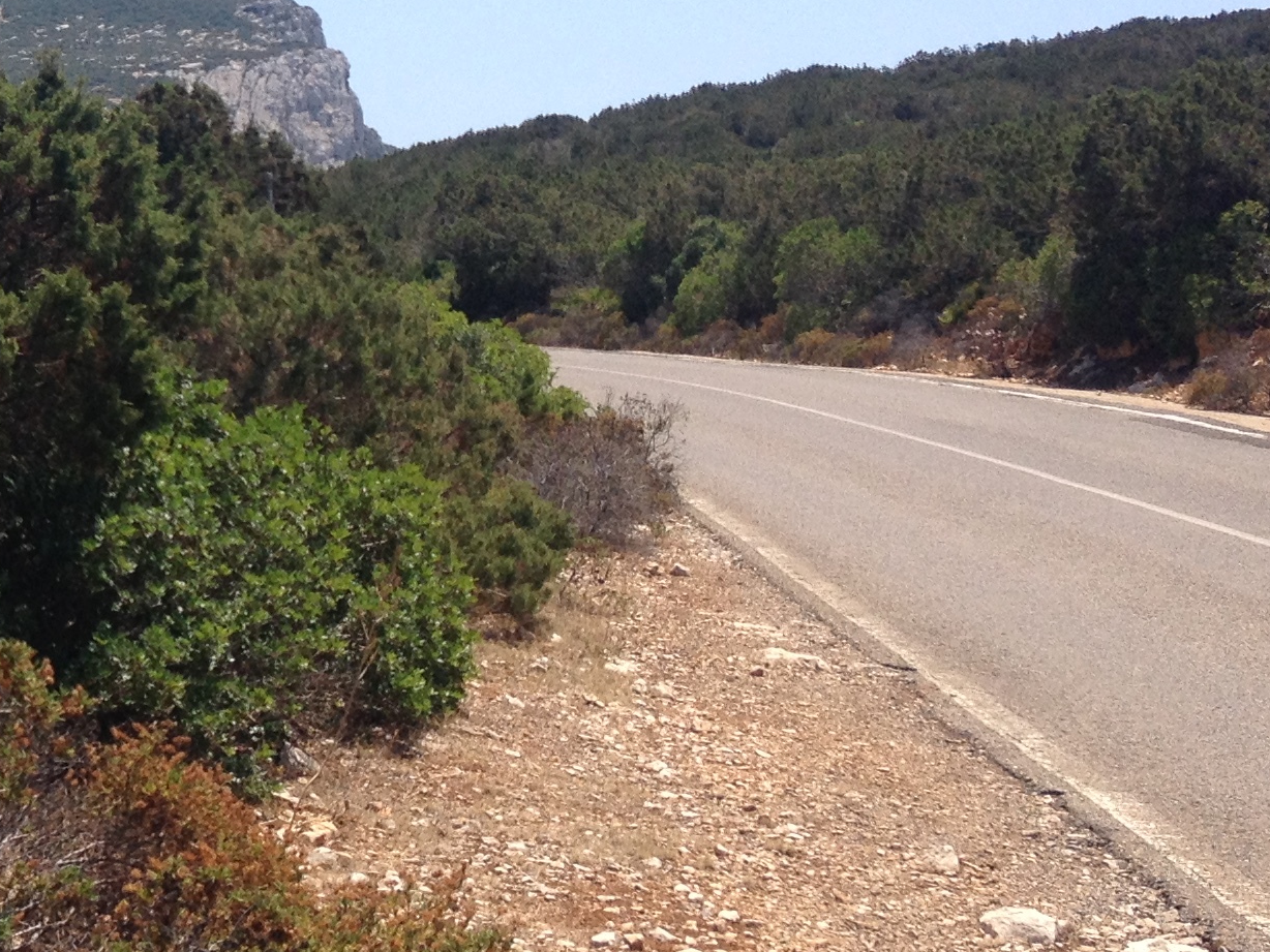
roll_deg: -1.4
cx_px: -297
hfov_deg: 19.7
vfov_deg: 15.7
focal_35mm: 93
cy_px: 133
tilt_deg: +0.4
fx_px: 3412
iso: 50
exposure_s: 1/1783
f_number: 2.4
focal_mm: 4.28
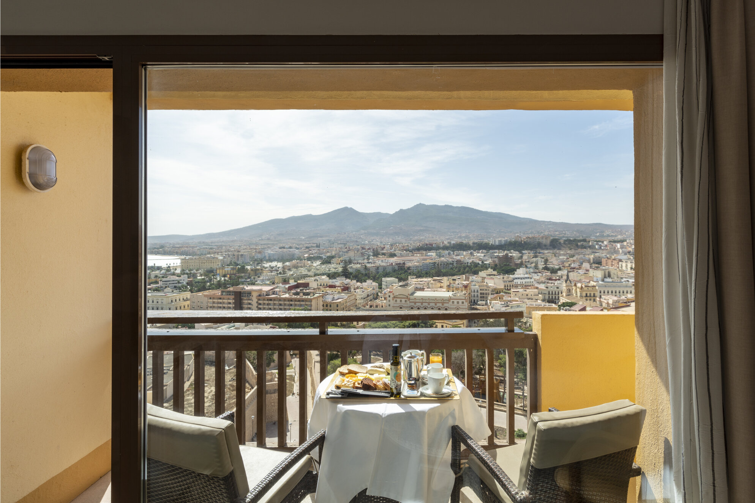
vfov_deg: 70.5
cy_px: 252
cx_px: 378
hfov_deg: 93.3
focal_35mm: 17
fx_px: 357
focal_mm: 17
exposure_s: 1/60
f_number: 11
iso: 100
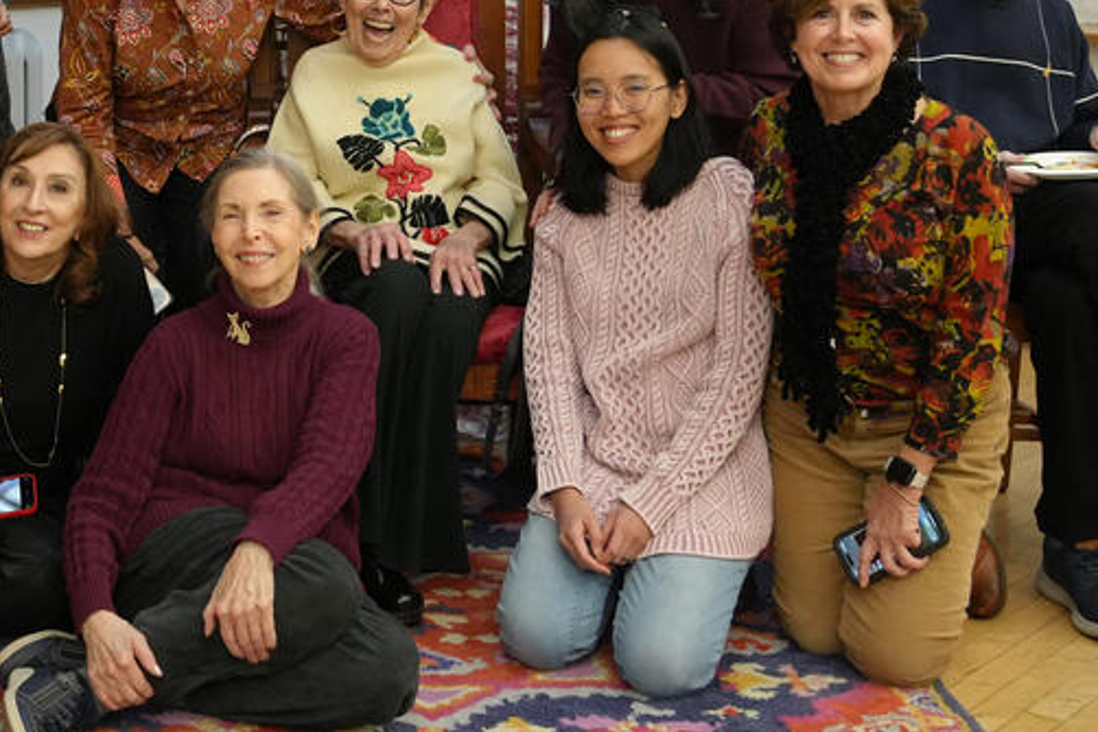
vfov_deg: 17.6
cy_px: 38
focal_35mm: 76
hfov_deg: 25.8
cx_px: 120
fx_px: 2319
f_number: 4
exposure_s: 1/160
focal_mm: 35
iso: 3200
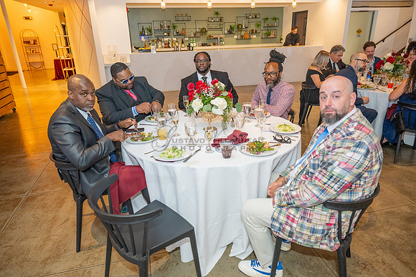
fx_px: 277
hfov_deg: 73.7
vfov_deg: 53.2
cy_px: 138
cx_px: 208
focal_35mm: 24
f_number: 2.8
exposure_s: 1/200
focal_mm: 24
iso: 2000
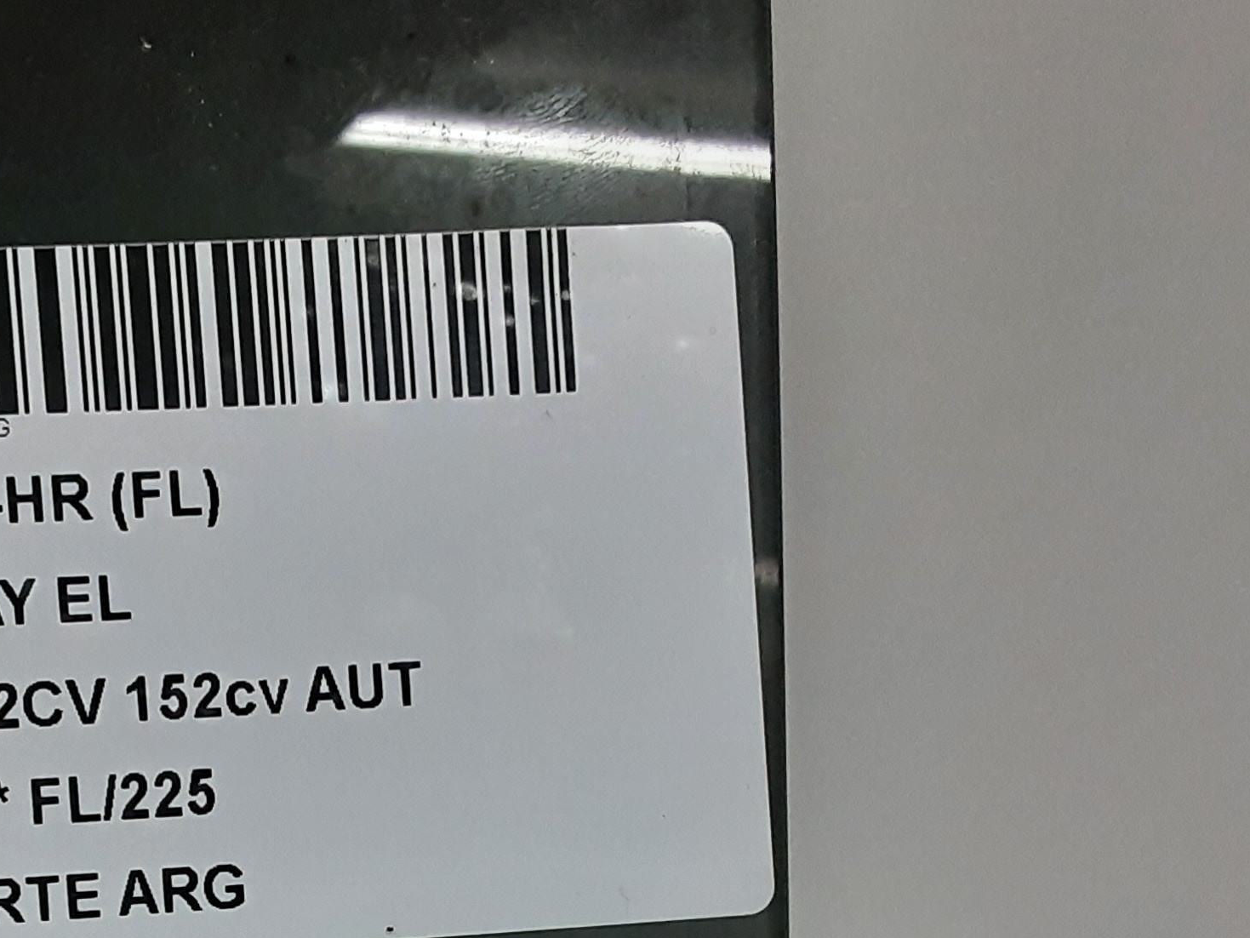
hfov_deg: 31.5
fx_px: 2167
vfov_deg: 23.4
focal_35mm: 60
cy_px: 947
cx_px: 274
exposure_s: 1/50
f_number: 1.9
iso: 160
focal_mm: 2.91
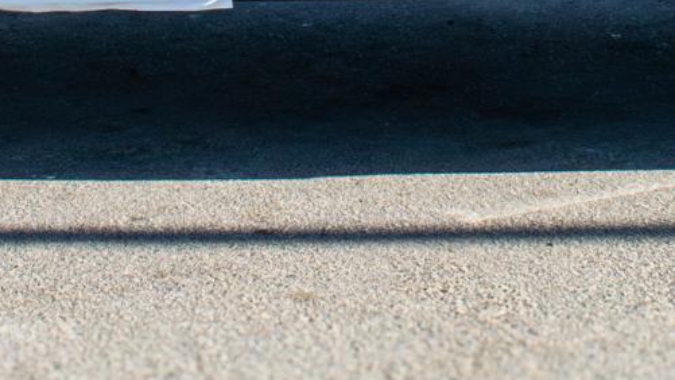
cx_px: 285
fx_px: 2435
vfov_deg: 8.5
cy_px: -324
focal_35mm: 136
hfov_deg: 15.8
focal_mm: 18
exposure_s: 1/320
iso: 400
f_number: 10
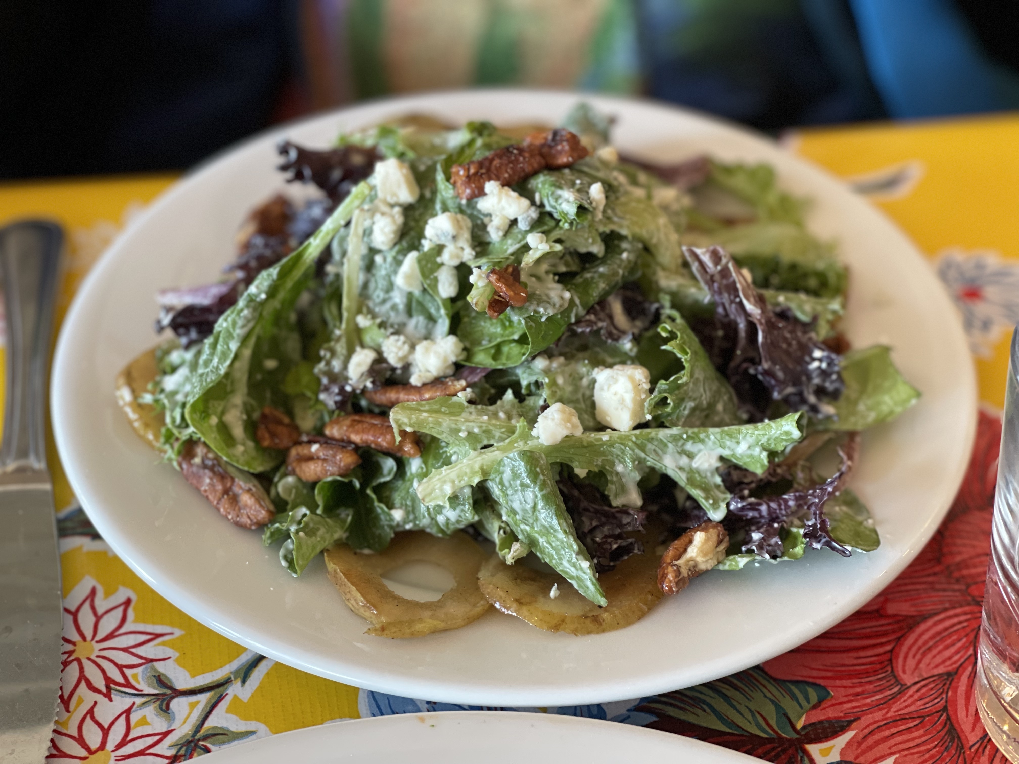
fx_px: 1884
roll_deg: +0.5
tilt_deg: -39.4
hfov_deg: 30.3
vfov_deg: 22.9
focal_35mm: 64
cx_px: 510
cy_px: 382
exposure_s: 1/40
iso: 200
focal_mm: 7.5
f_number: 2.2
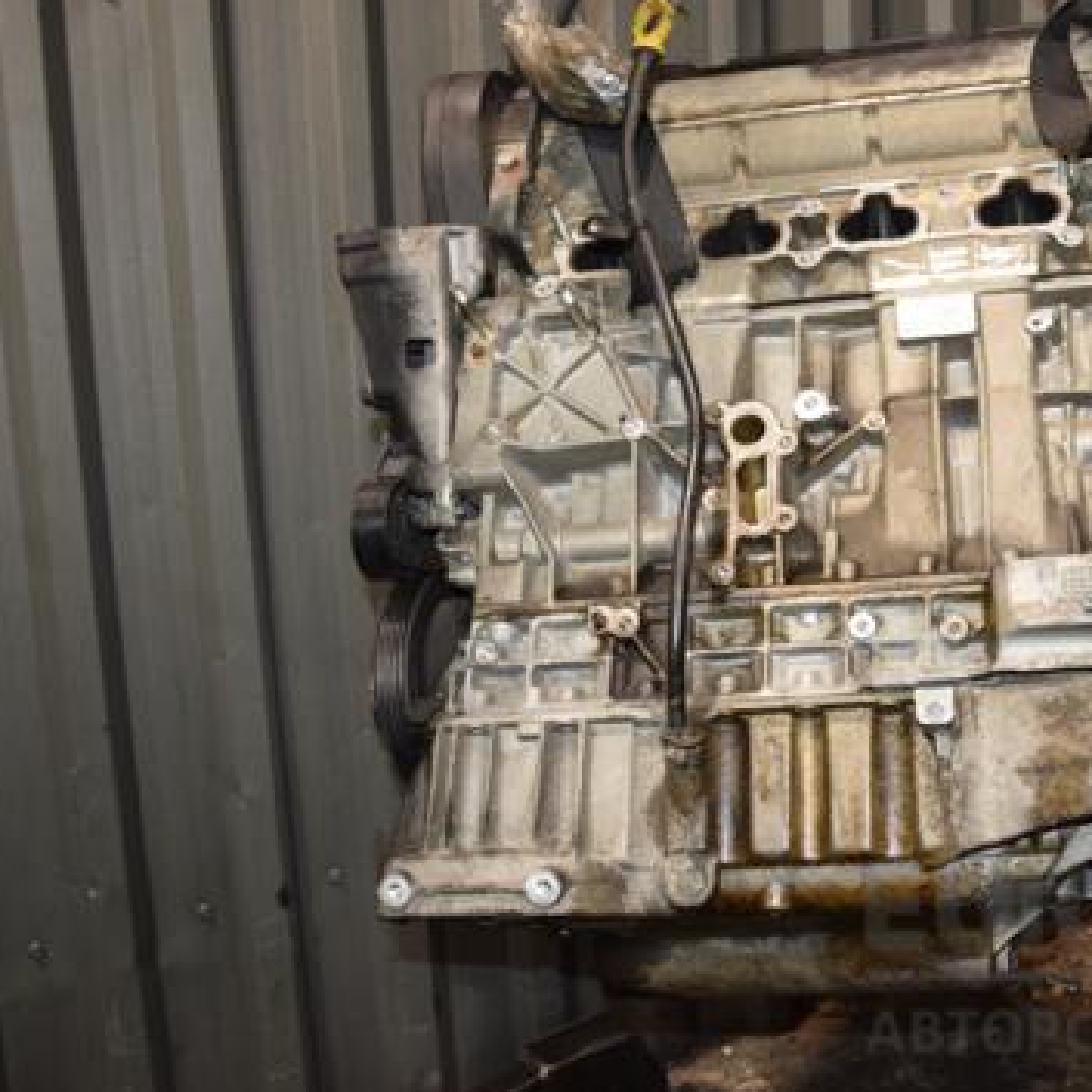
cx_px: 807
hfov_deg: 41.7
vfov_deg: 42.8
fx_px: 1392
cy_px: 492
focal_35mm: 39
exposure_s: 1/60
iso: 800
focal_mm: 18
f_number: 5
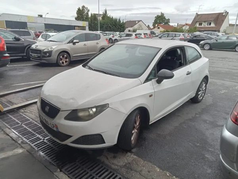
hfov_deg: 63.4
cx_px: 119
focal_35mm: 28
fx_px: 193
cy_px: 90
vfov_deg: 49.7
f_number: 2.2
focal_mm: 3.46
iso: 100
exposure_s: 1/710
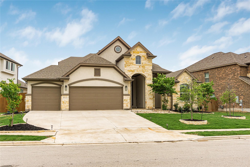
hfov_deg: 57.2
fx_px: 229
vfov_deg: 40.0
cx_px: 125
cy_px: 84
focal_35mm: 33
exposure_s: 1/800
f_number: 8
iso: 200
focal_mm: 22
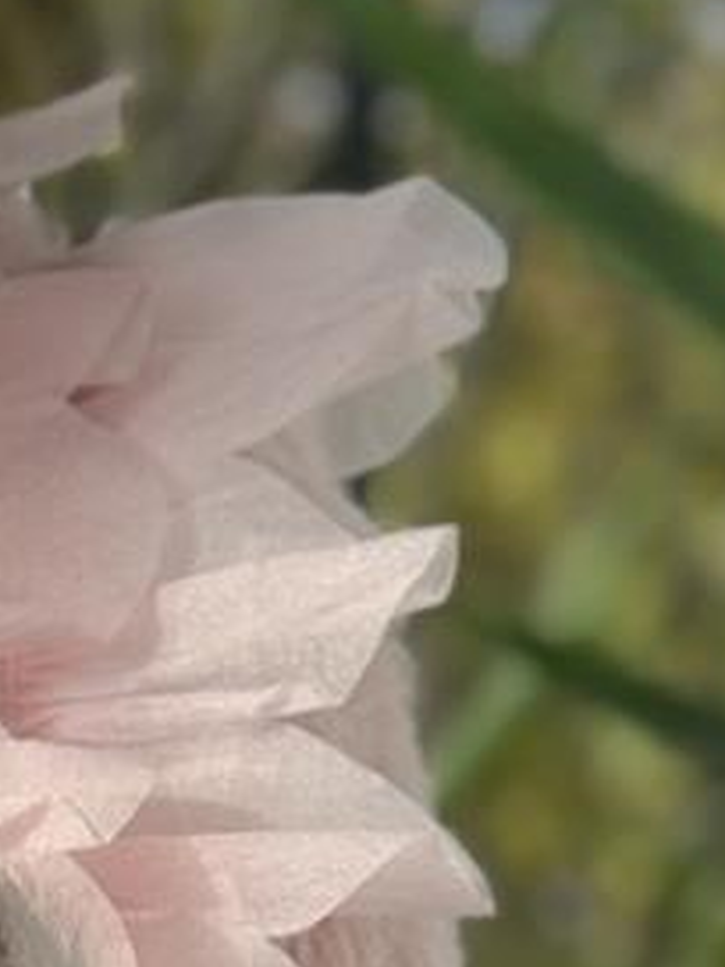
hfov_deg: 6.1
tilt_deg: -28.1
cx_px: -928
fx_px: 6562
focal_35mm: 235
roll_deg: +1.7
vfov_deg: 7.9
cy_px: 2266
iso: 64
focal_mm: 6.76
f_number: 1.78
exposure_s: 1/549
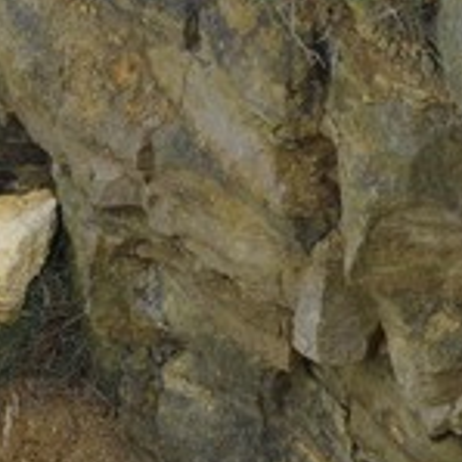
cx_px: -143
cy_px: 127
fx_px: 15900
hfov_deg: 1.7
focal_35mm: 1053
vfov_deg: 1.7
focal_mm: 300
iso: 800
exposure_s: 1/1250
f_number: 5.6
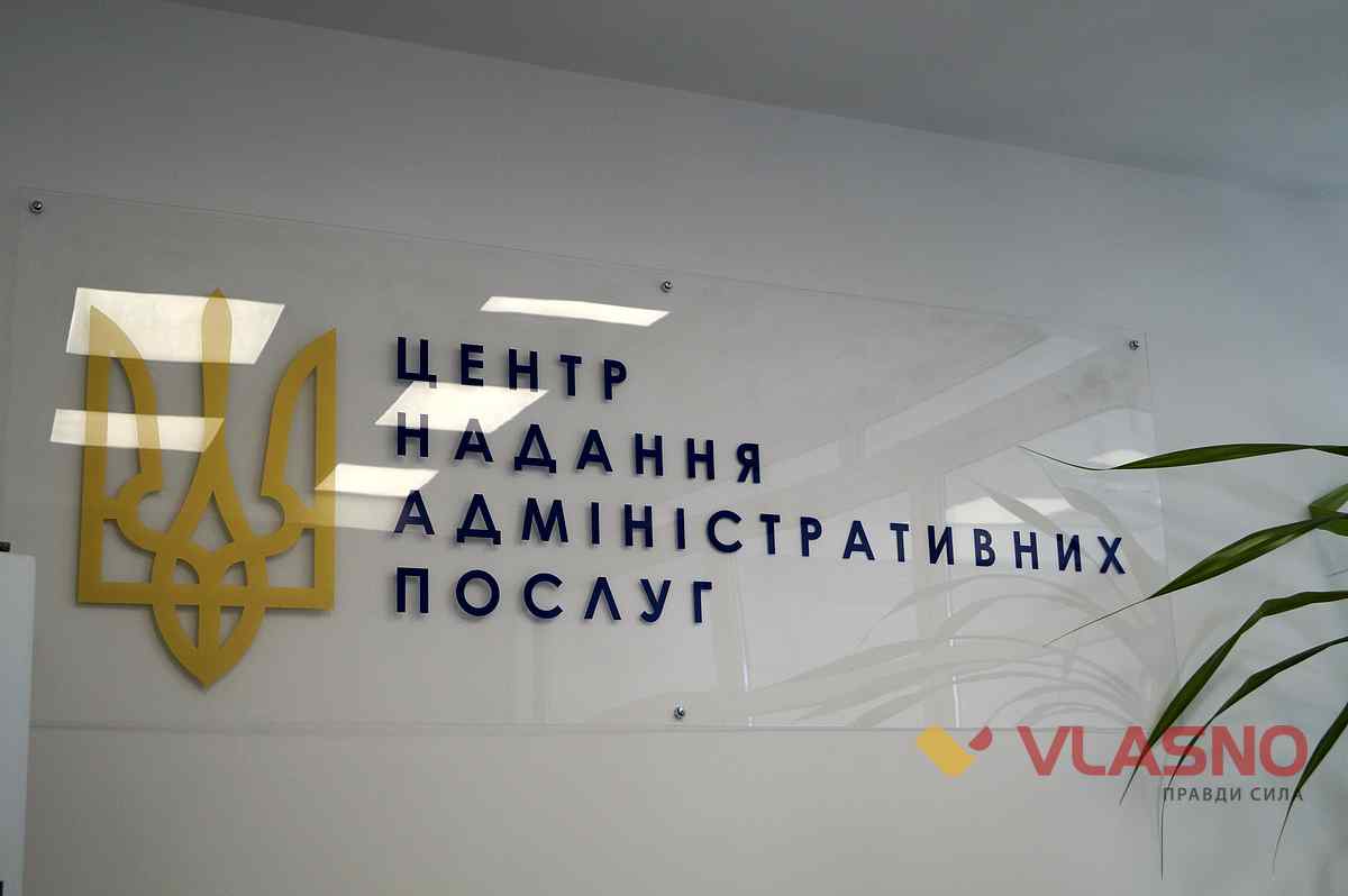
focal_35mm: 42
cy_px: 448
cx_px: 674
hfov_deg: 46.4
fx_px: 1571
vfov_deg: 31.8
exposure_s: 1/160
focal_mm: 28
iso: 400
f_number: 4.5
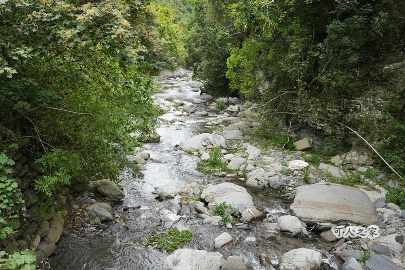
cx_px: 202
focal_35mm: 35
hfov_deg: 53.9
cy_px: 135
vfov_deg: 37.5
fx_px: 398
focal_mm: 35.4
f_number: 8
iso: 1000
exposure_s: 1/320
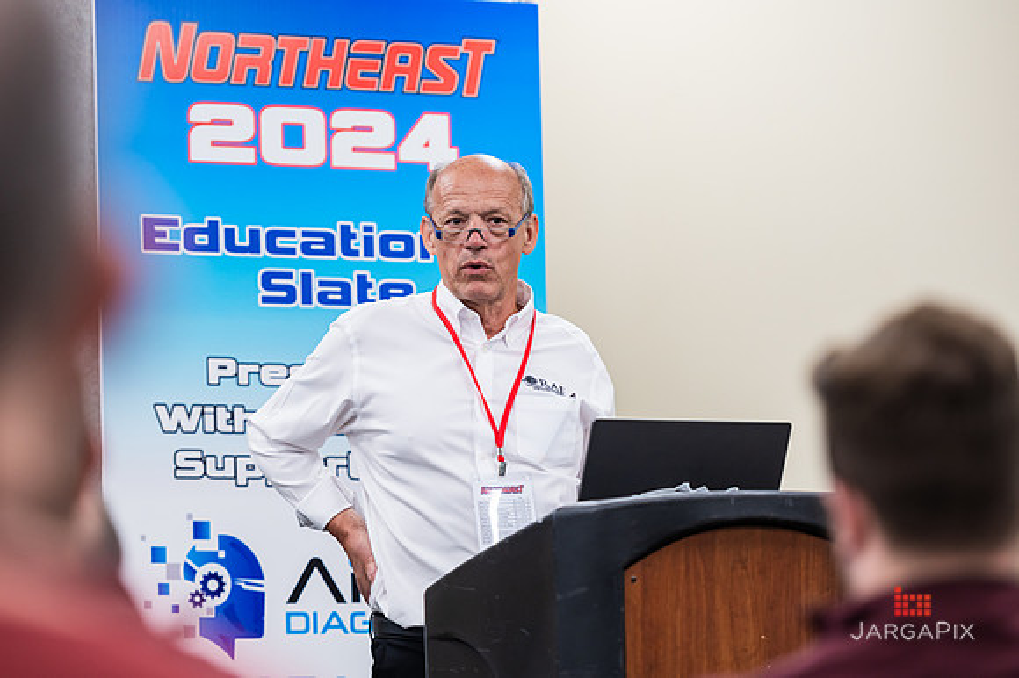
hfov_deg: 12.3
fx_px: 4745
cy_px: 321
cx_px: 483
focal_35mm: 168
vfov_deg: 8.2
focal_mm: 155
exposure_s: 1/200
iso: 800
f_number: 3.2
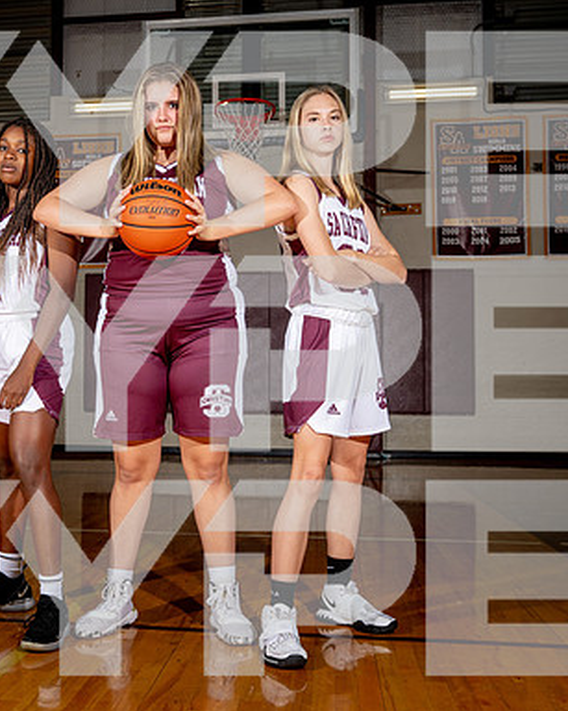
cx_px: 174
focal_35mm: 44
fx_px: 925
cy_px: 355
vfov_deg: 42.0
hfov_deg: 33.7
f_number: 6.3
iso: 100
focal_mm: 31
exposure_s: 1/250
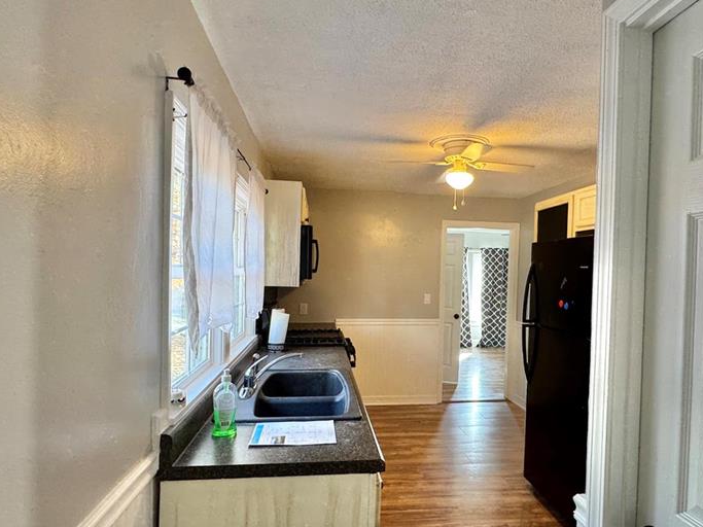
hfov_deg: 78.8
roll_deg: -2.2
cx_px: 386
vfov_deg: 63.4
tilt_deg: -1.2
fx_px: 426
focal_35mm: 21
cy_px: 280
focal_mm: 2.22
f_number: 2.2
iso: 200
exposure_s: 1/60
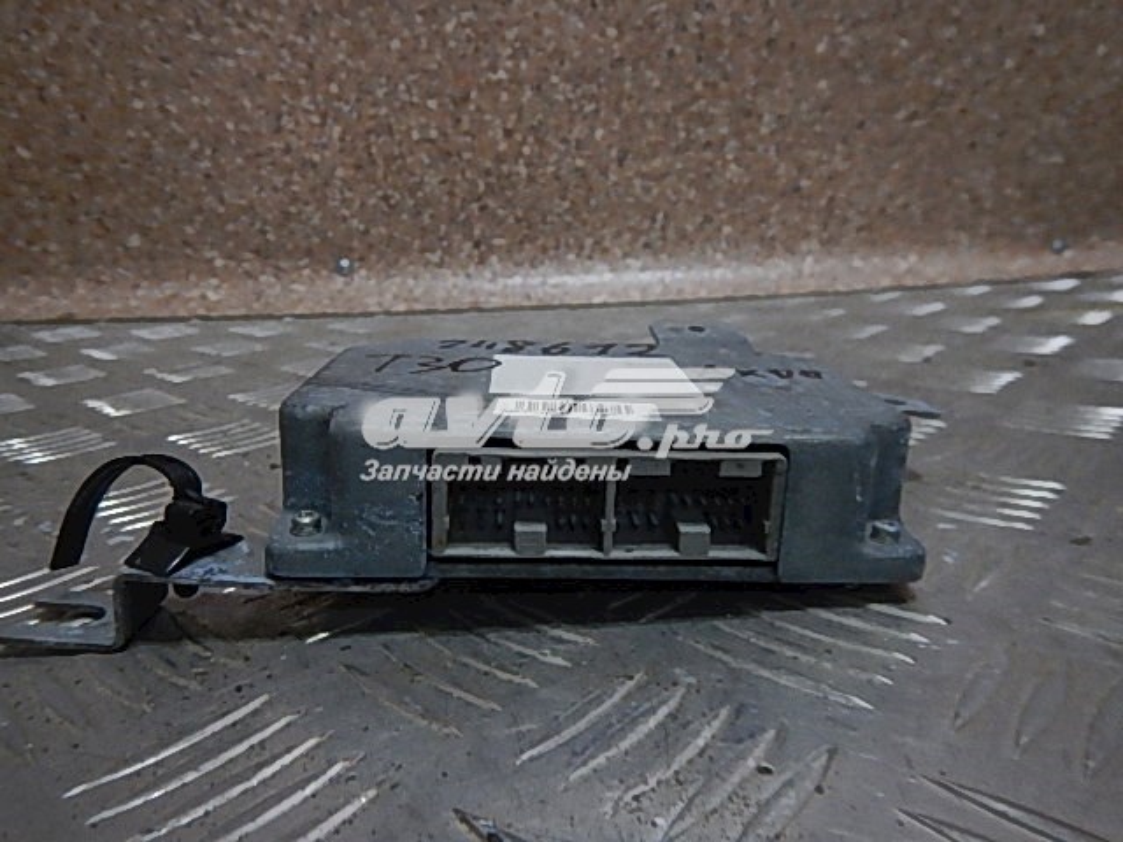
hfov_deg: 71.6
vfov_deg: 56.8
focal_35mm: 24
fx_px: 779
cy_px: 421
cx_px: 562
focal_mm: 4.3
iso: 400
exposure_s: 1/60
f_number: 2.8
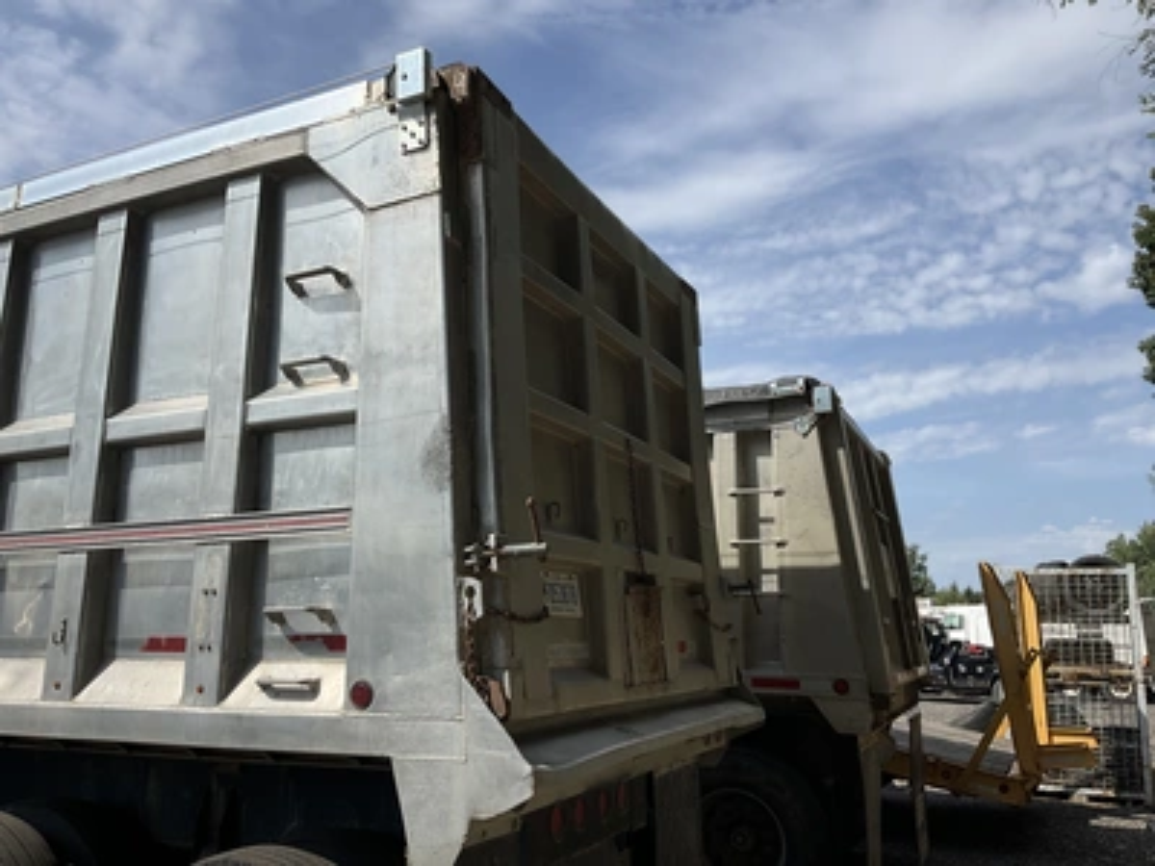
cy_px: 433
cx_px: 578
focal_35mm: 29
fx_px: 968
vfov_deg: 48.2
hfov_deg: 61.7
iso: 25
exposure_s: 1/2667
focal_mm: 3
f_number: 1.8
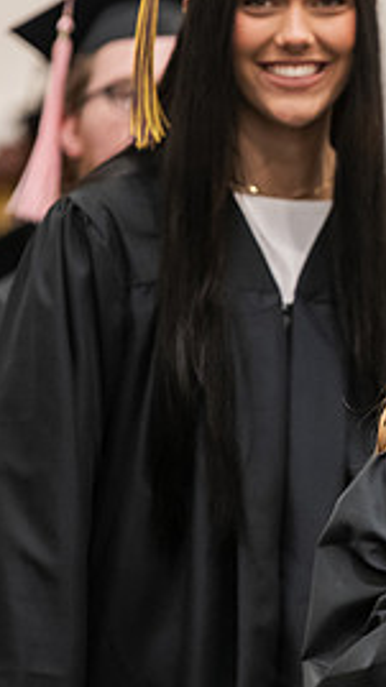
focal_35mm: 430
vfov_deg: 5.0
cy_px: 384
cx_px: 565
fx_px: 7837
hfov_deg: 2.8
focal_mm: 190
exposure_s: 1/200
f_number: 3.2
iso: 2500
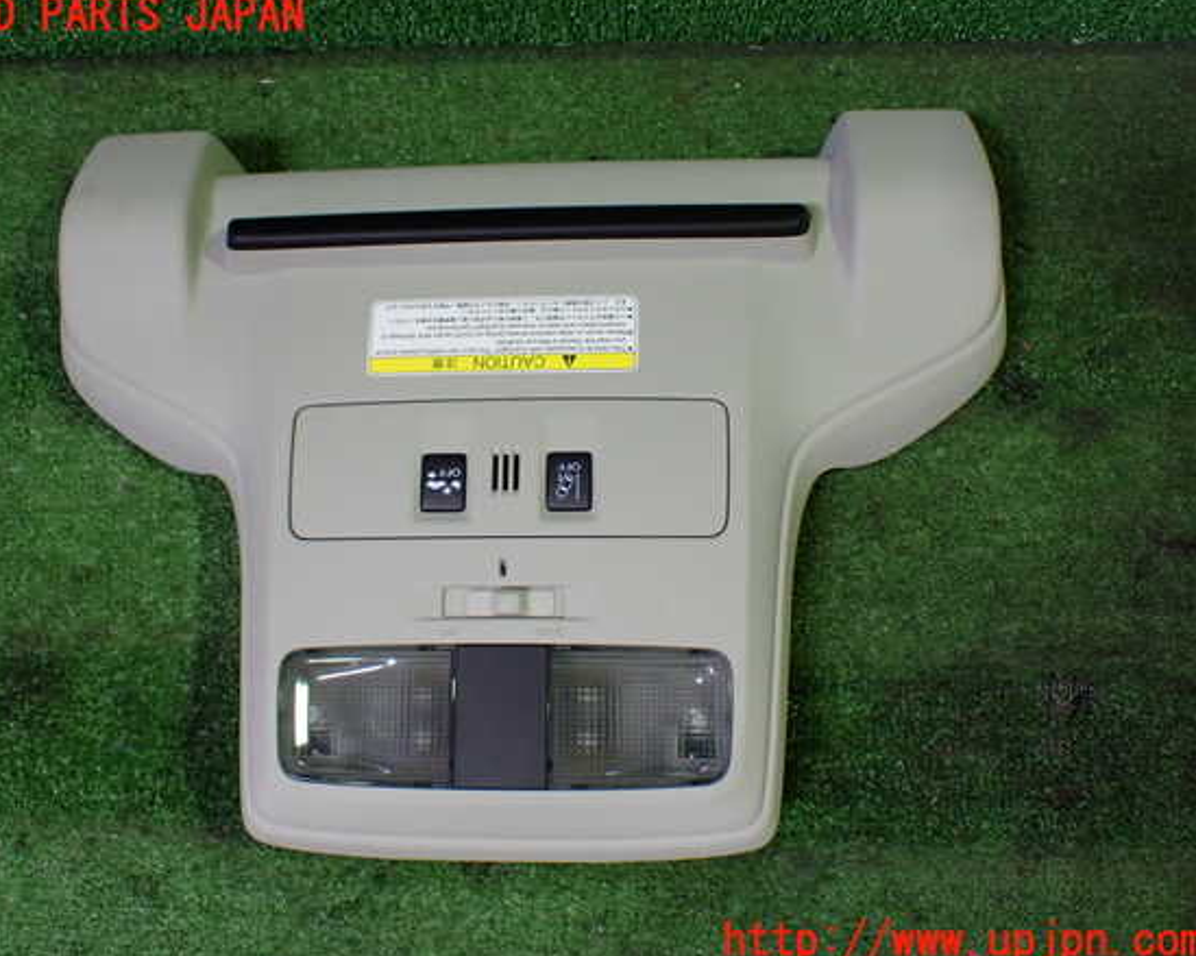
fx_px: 1133
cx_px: 562
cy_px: 479
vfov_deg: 45.8
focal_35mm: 32
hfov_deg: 55.6
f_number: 2.3
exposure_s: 1/125
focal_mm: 5.4
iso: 640
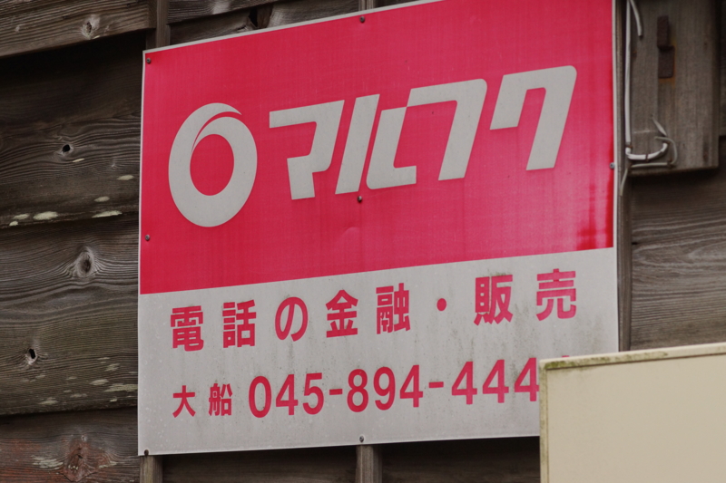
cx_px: 363
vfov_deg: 9.1
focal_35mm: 150
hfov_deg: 13.7
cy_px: 242
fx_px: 3024
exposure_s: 1/160
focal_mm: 100
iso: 500
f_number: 5
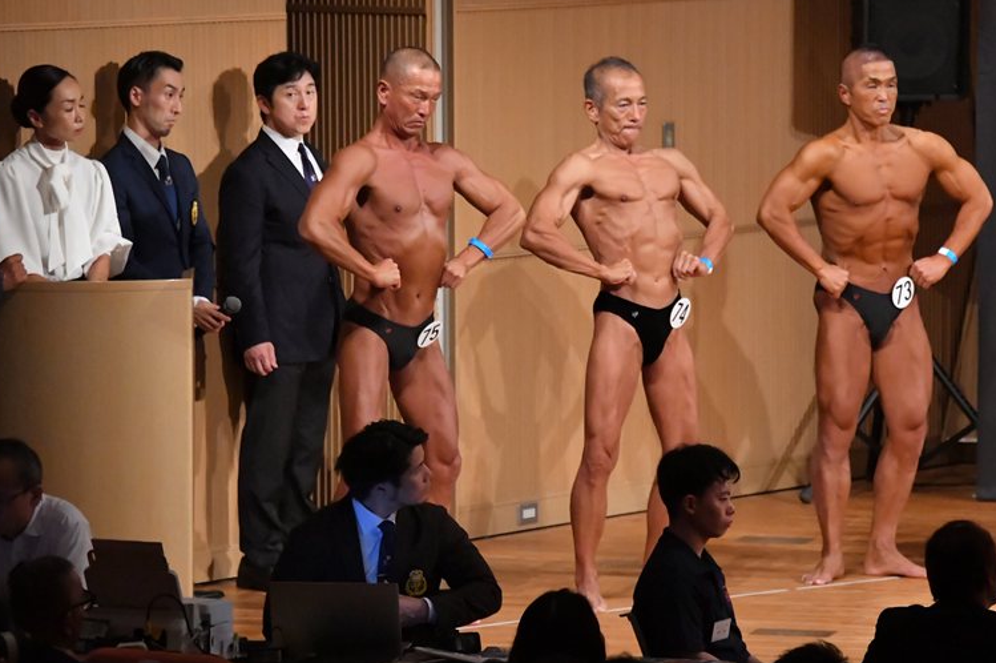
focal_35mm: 264
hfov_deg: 7.8
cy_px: 322
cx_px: 498
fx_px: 7297
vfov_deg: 5.2
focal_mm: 170
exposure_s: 1/400
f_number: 5.6
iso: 10000
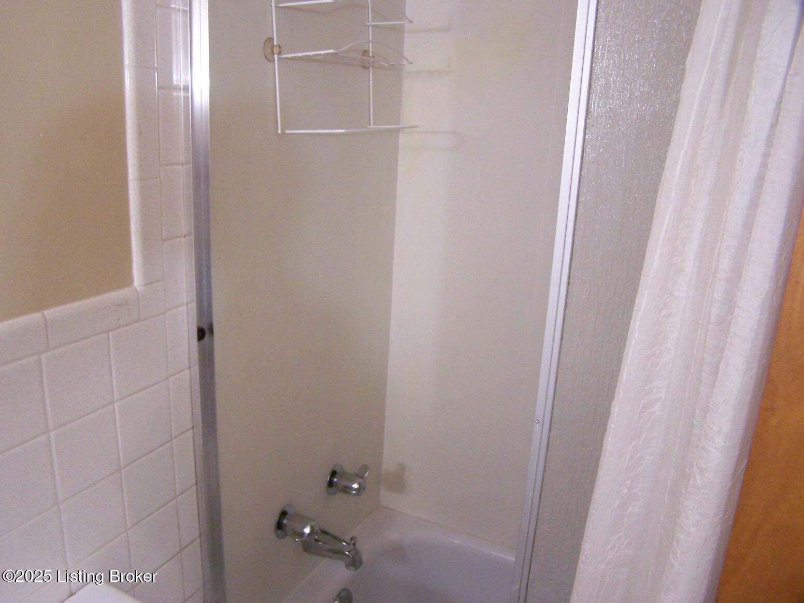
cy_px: 302
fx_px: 883
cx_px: 402
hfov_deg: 49.0
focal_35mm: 38
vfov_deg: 37.7
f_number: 2.8
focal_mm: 6.3
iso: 140
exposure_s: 1/10
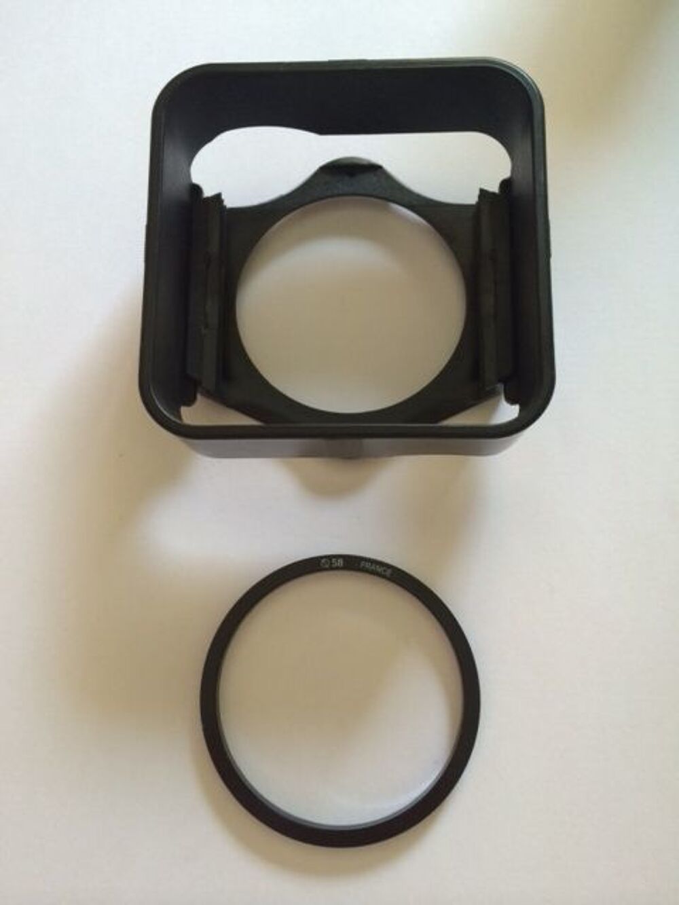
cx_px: 340
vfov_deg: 60.0
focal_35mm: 30
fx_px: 784
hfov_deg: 46.8
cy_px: 452
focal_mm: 4.12
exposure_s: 1/30
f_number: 2.2
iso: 80
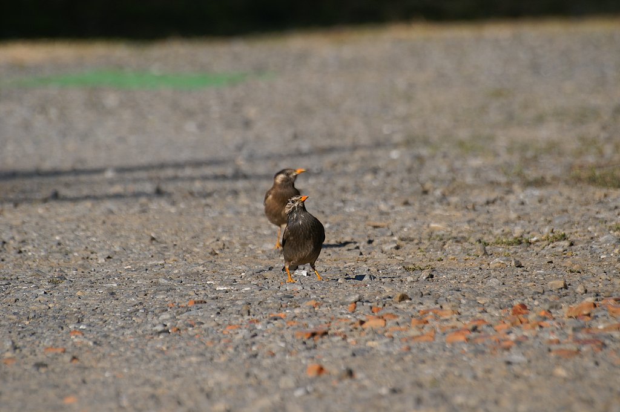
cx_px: 310
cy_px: 206
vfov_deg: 3.1
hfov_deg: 4.6
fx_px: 7744
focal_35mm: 450
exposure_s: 1/500
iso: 125
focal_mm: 300
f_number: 8
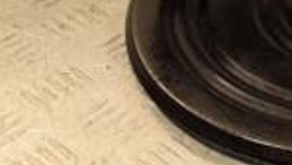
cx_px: 461
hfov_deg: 9.7
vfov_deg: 5.5
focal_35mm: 215
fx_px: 1666
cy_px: -202
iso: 800
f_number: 5.6
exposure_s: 1/200
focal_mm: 34
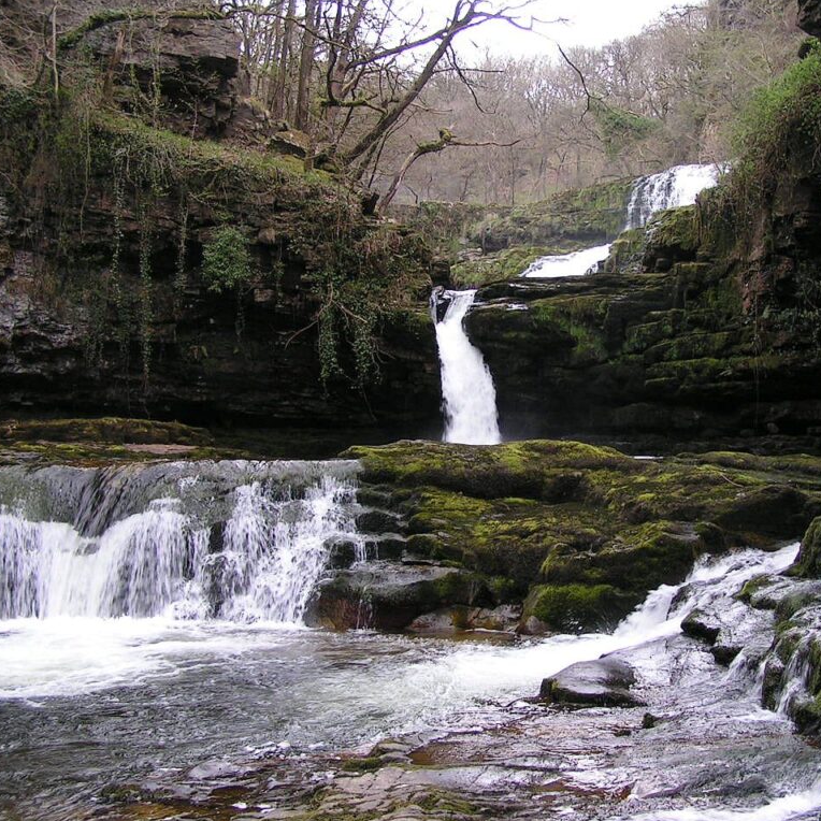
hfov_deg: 37.4
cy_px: 410
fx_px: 1207
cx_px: 491
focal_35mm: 45
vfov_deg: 37.6
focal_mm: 5.8
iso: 50
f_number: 4
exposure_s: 1/50
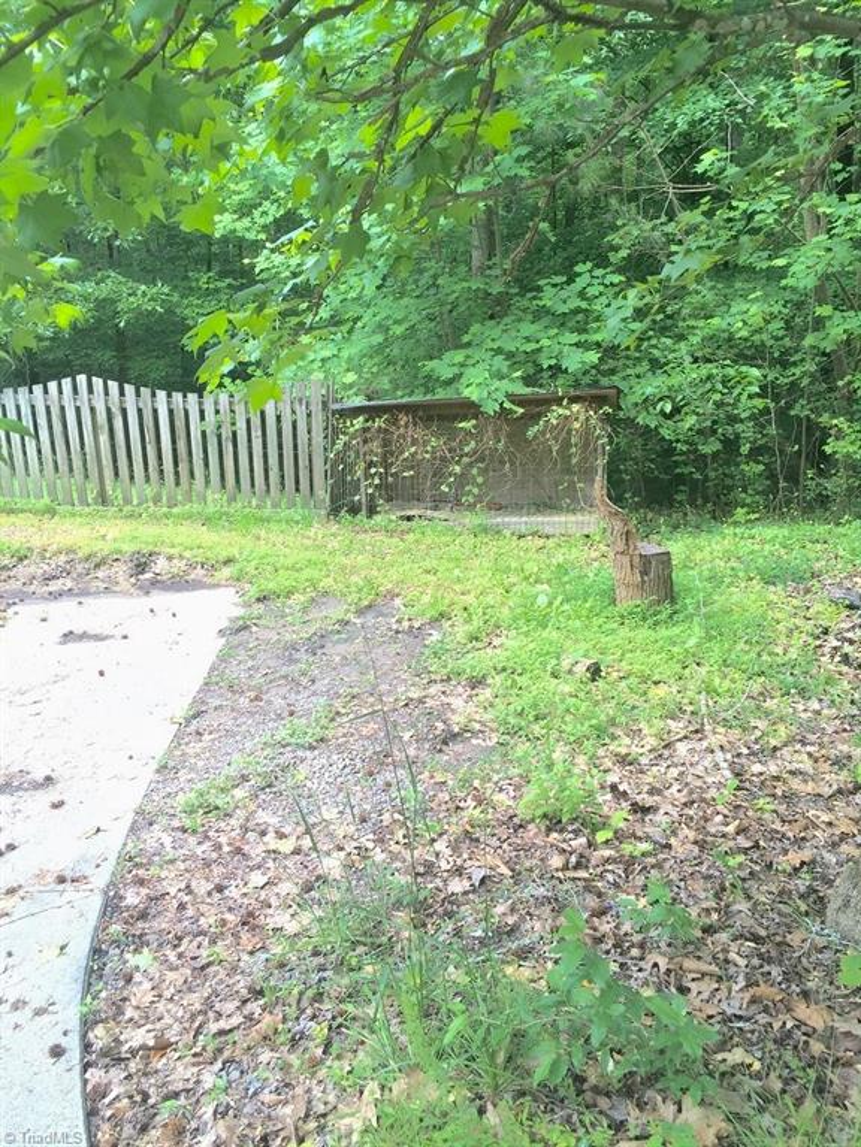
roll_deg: +2.6
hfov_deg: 48.2
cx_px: 430
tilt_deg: -18.9
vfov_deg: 61.7
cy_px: 574
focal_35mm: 29
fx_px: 962
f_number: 2.2
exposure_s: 1/134
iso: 32
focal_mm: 4.15
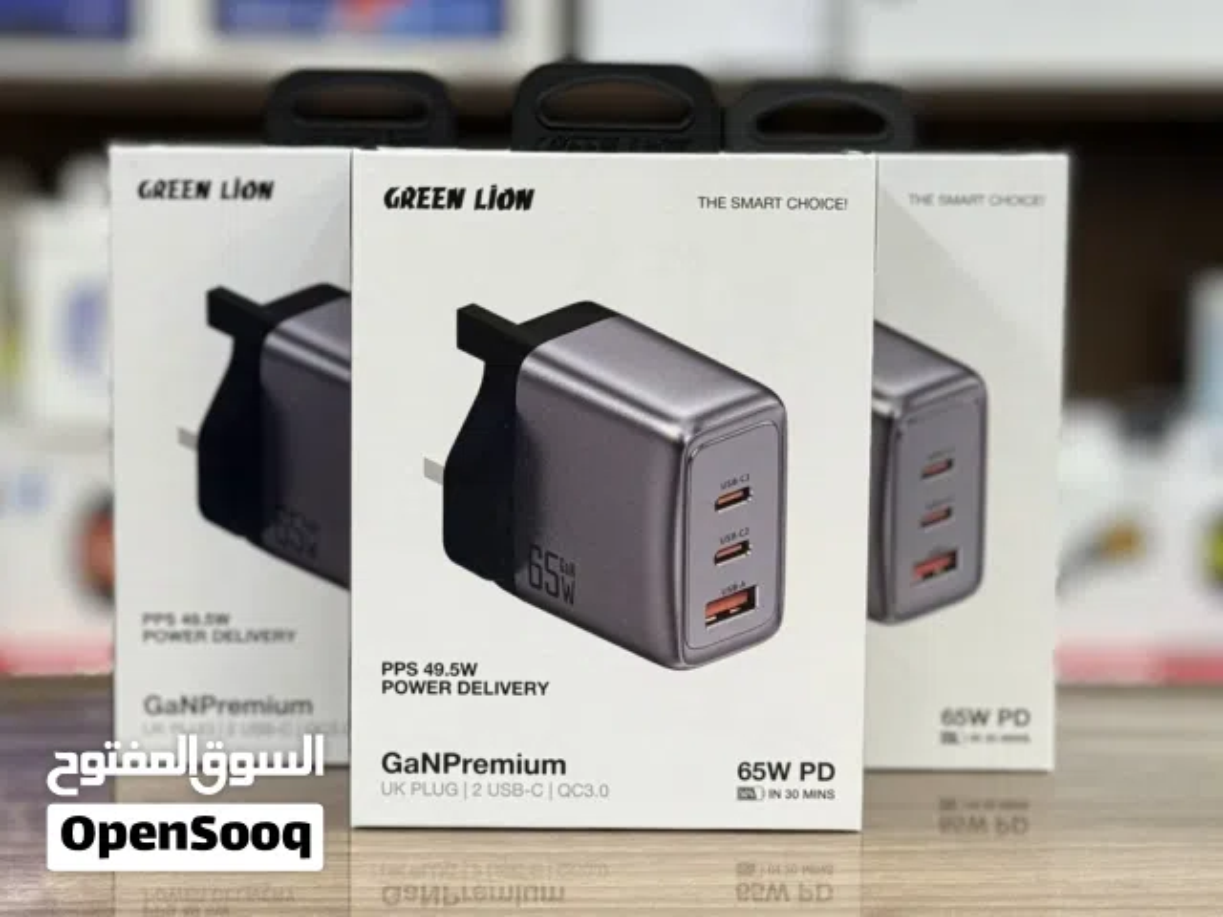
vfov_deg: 30.3
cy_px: 458
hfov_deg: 39.7
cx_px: 612
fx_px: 1696
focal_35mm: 48
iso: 80
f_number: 1.78
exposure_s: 1/100
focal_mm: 6.76
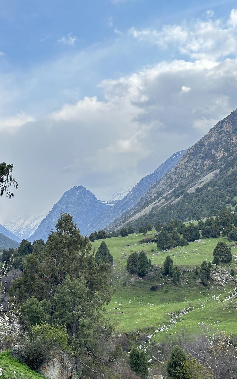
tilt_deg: +8.3
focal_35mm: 51
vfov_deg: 39.6
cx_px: 111
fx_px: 527
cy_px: 190
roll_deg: +1.4
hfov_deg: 25.3
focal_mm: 6.86
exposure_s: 1/1095
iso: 64
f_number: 1.78
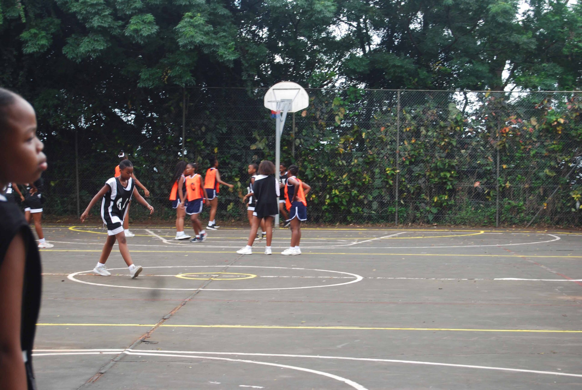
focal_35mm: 82
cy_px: 195
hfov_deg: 24.6
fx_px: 1335
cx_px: 291
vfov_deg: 16.6
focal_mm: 55
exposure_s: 1/80
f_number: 5.6
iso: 200
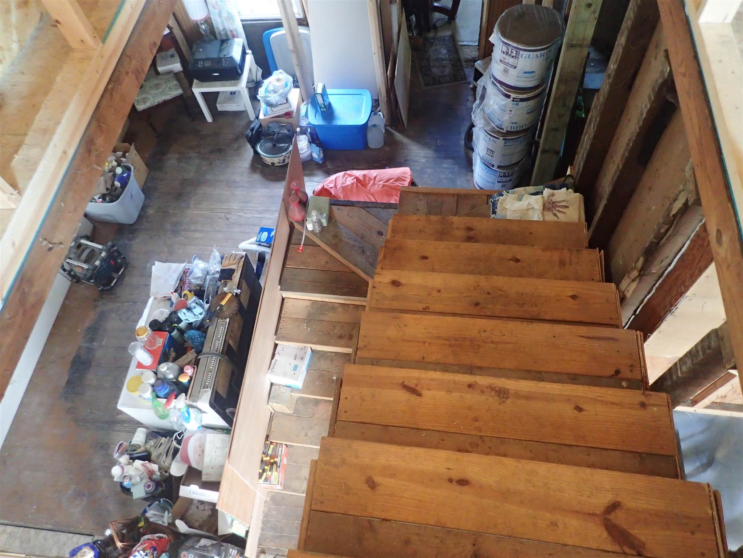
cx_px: 372
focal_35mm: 25
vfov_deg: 54.9
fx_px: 537
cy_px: 279
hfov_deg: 69.4
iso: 500
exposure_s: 1/30
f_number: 2
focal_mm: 4.5
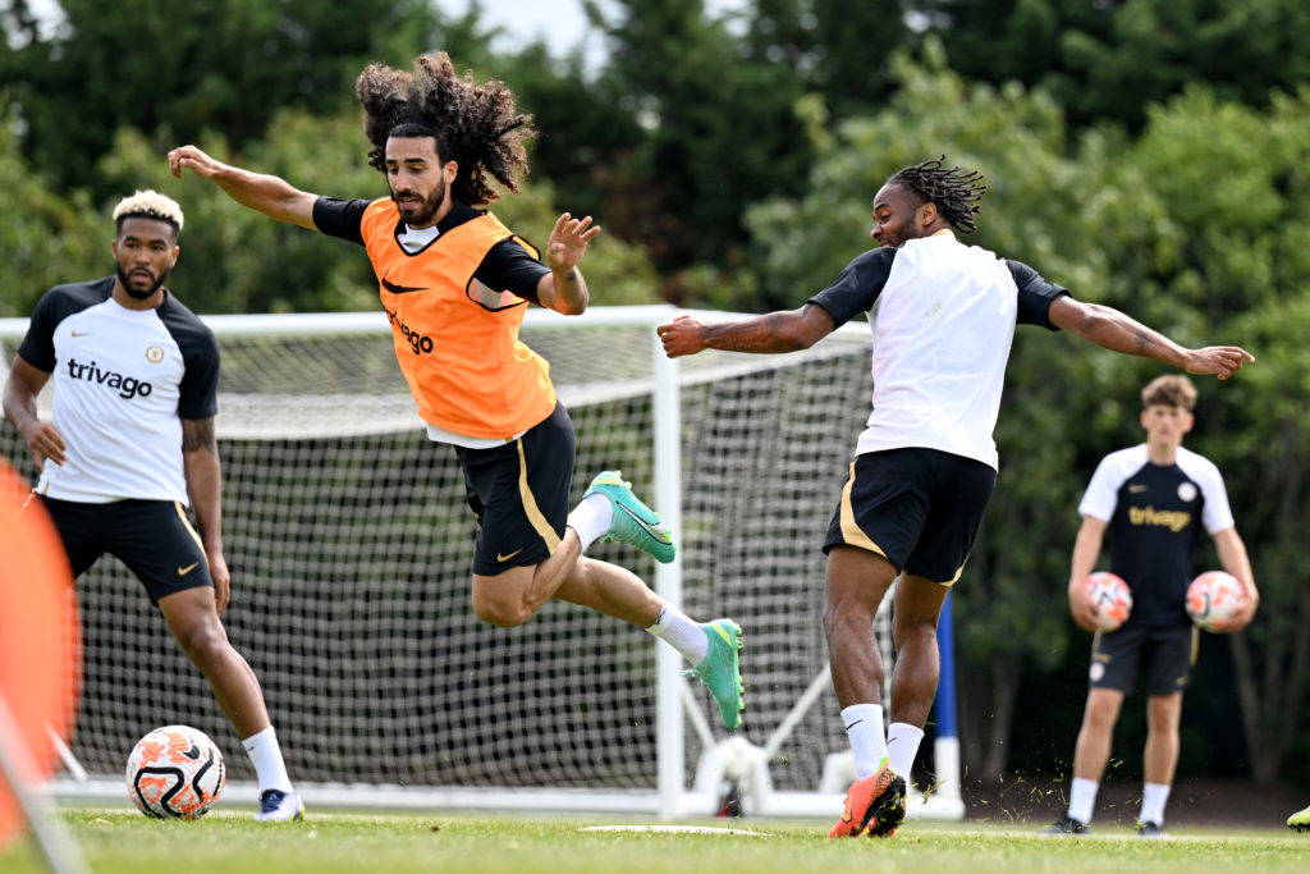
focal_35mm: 200
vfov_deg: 6.9
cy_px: 437
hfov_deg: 10.3
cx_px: 655
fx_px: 7278
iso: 400
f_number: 4
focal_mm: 200
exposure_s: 1/2000
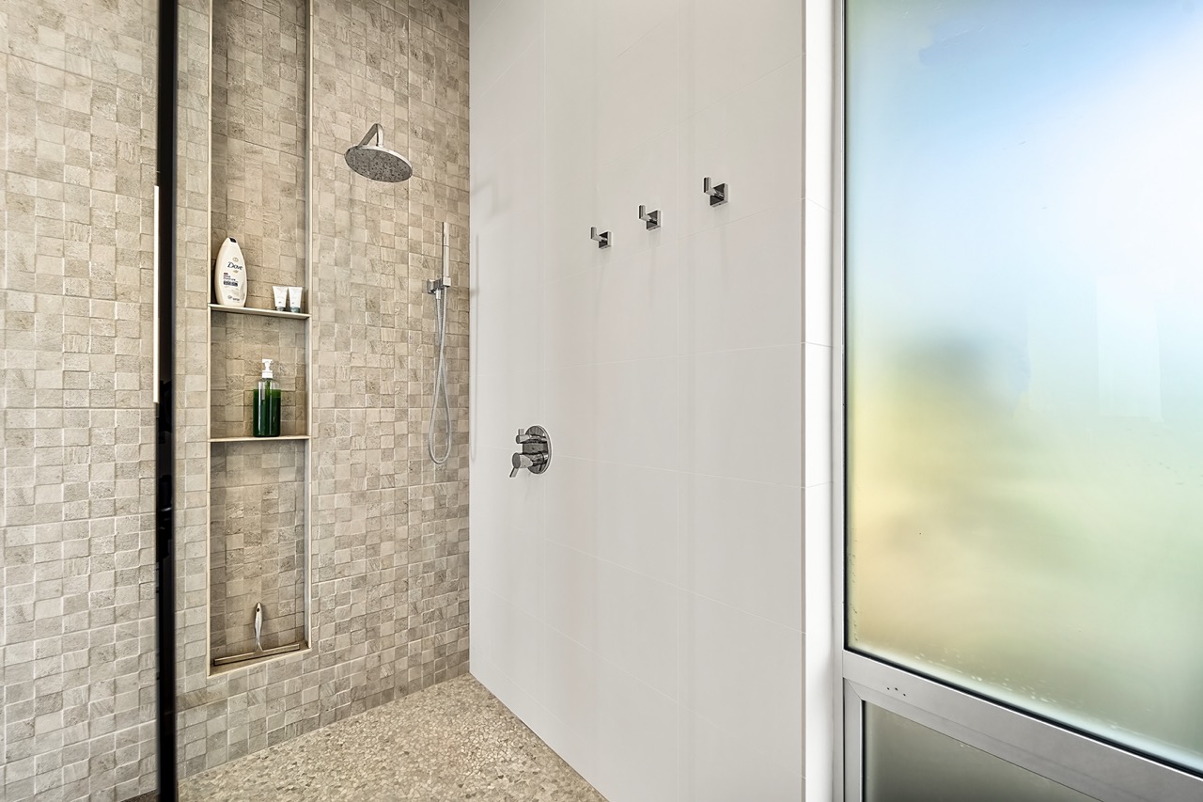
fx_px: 468
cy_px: 401
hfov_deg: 104.3
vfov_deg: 81.2
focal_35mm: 14
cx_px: 602
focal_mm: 14
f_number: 8
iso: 320
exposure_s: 1/250
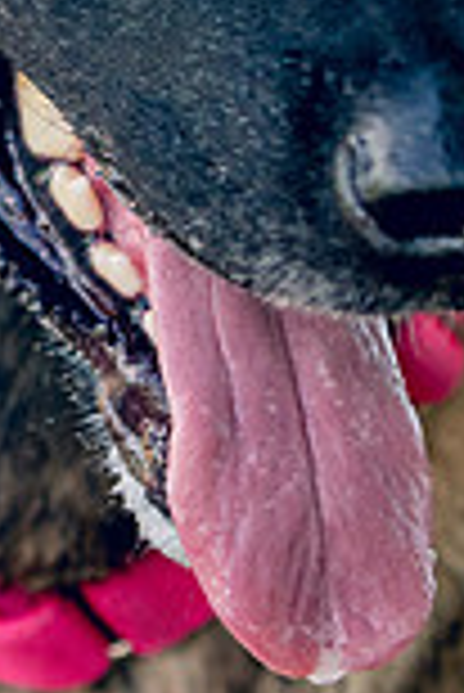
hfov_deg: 4.5
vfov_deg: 6.7
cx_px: -154
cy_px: -112
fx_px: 5902
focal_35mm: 306
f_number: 3.5
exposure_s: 1/2000
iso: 1250
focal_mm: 70
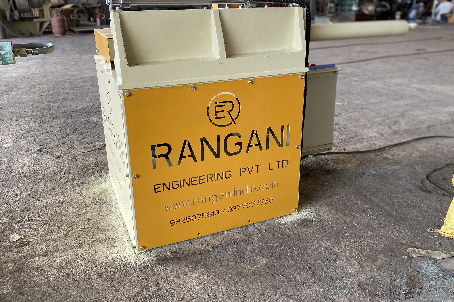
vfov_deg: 42.3
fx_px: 391
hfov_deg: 60.3
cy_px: 134
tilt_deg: -19.5
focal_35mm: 31
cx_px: 229
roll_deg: +1.3
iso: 80
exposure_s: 1/122
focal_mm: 4.25
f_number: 1.8
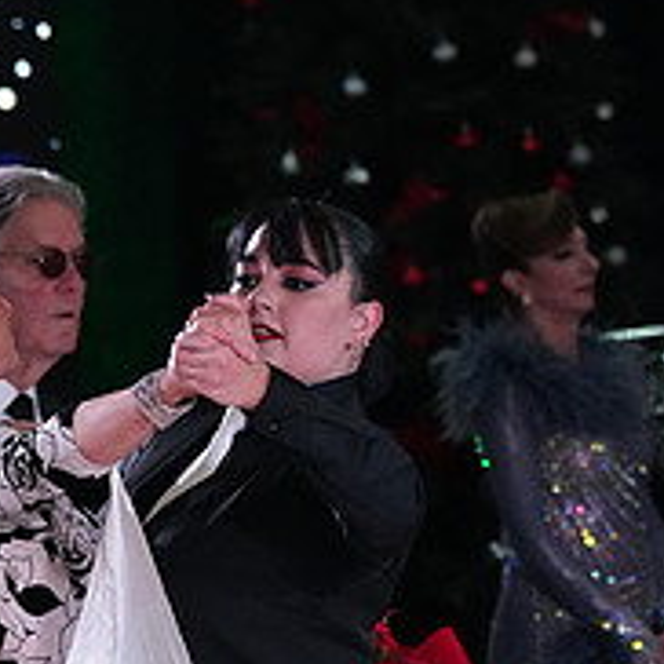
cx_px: 181
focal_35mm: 543
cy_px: 857
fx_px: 11784
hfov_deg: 3.2
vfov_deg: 3.2
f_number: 7.1
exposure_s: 1/400
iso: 10000
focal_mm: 200
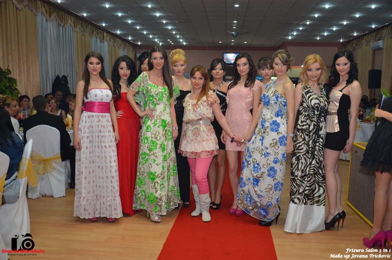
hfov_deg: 57.3
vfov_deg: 39.8
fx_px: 359
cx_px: 196
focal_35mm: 33
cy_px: 130
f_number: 3.8
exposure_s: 1/100
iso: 1000
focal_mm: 22
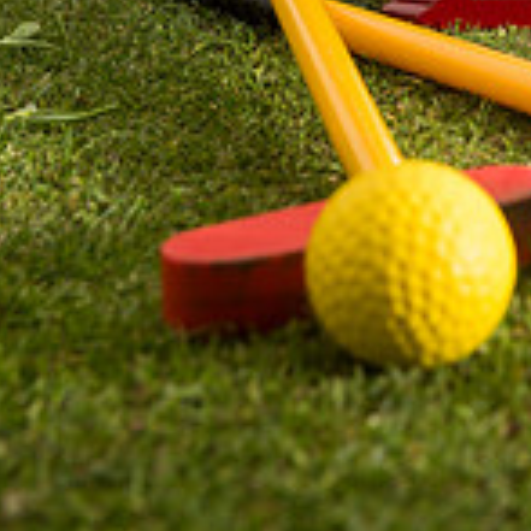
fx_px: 3159
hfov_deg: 9.6
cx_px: 491
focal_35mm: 182
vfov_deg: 9.4
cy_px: -260
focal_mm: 70
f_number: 6.3
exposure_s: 1/60
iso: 100
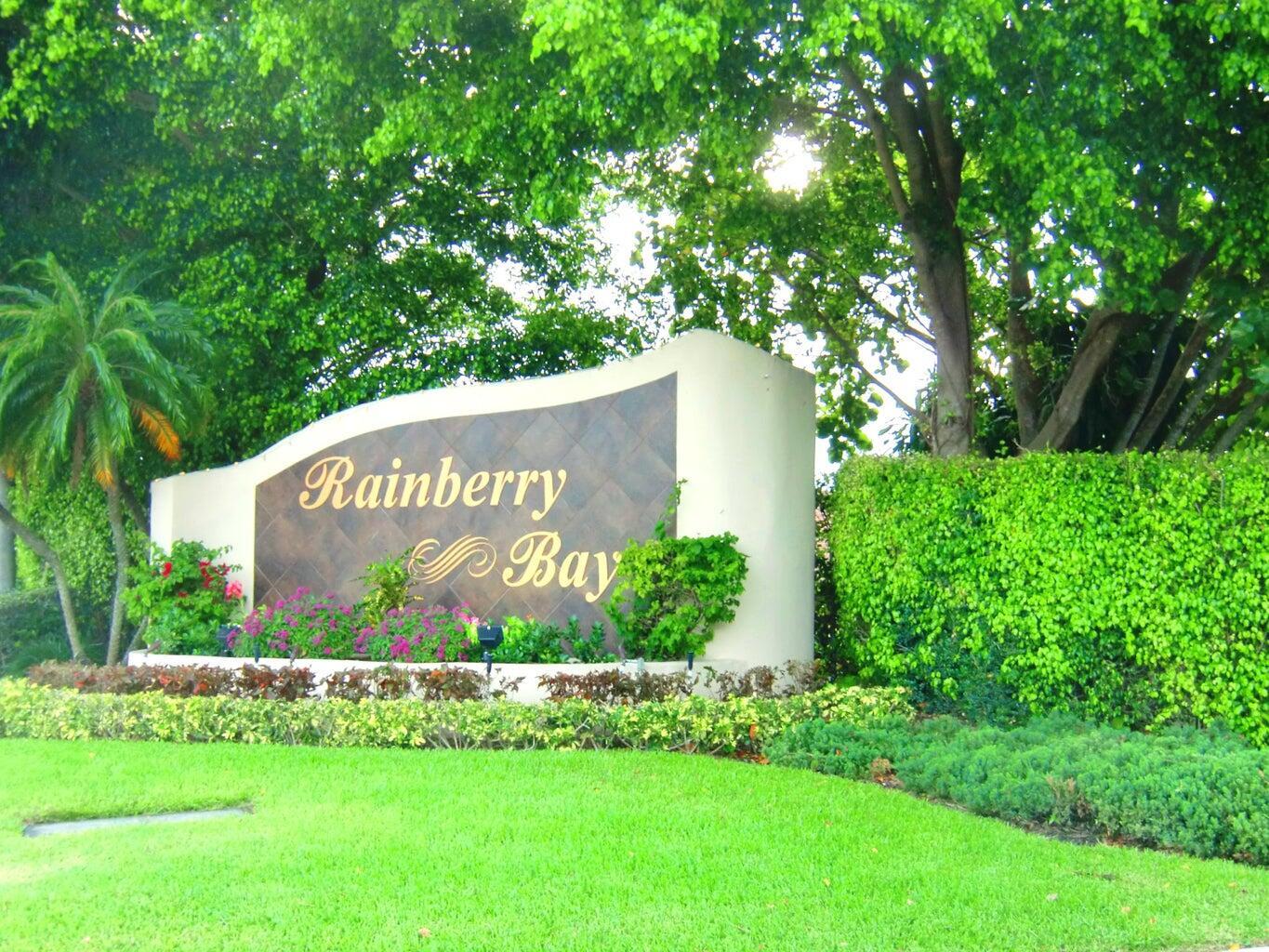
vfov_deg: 30.9
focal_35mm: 47
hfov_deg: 40.4
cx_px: 634
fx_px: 1723
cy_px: 476
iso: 160
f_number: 4
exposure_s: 1/60
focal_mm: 8.4
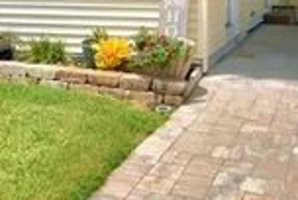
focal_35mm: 63
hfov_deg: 31.8
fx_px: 523
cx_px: 159
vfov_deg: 20.2
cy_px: -47
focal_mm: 10
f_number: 4.5
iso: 100
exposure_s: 1/1600
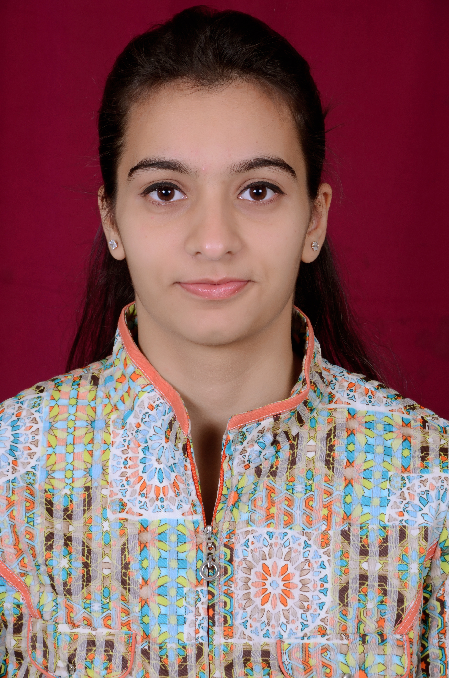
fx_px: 2593
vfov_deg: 14.9
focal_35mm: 138
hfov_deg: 9.9
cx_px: 224
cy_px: 339
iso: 250
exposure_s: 1/125
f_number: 11
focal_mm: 92
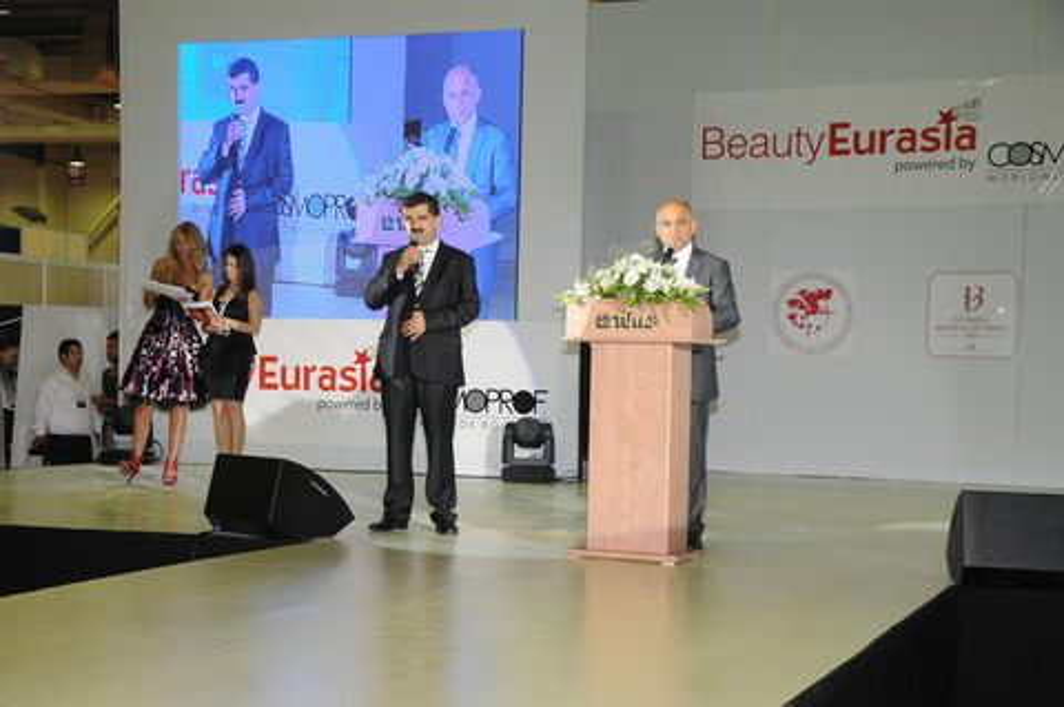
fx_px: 1683
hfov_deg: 35.1
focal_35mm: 57
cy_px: 354
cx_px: 532
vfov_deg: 23.7
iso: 400
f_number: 5.6
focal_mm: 38
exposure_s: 1/60
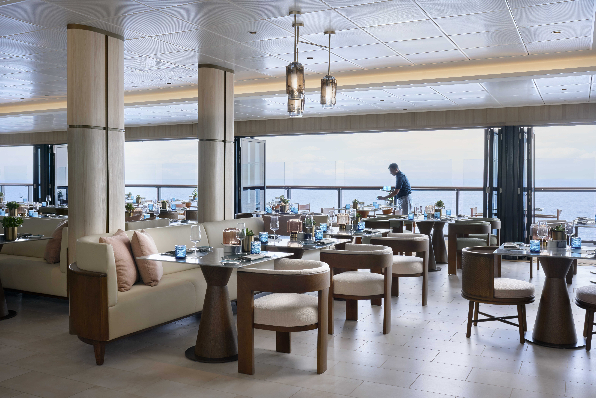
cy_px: 199
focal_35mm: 35
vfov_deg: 37.9
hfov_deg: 54.4
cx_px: 298
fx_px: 579
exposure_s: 1/25
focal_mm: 35
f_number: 11
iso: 400
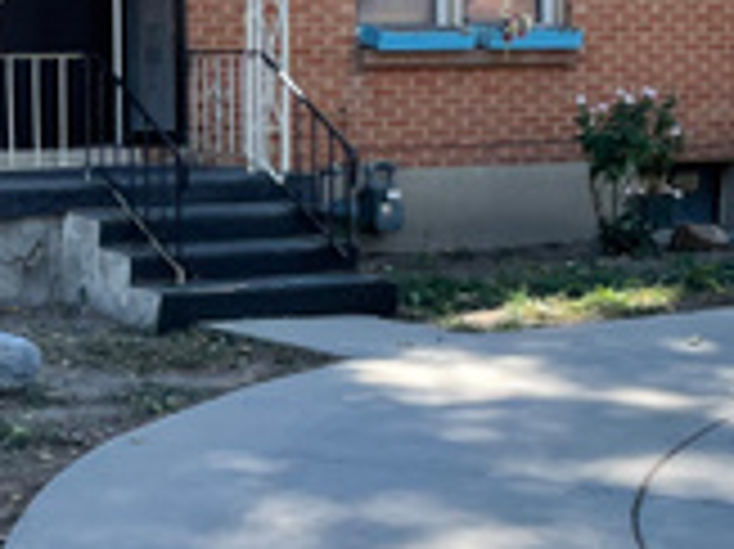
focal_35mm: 102
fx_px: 2161
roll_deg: +1.4
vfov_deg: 14.5
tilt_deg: -3.9
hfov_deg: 18.7
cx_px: -18
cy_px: 266
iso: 32
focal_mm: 4.2
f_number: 1.6
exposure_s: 1/849
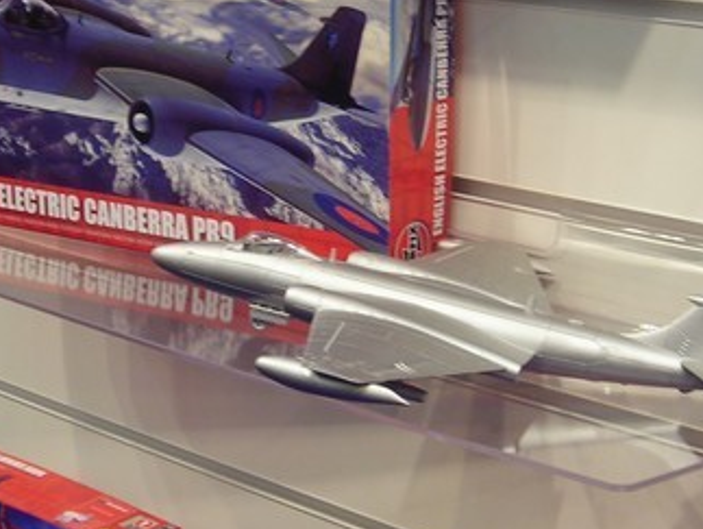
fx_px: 1911
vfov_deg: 15.7
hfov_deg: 20.8
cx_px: 324
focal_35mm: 94
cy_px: 163
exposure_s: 1/16.2
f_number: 3.2
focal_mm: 6.3
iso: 50
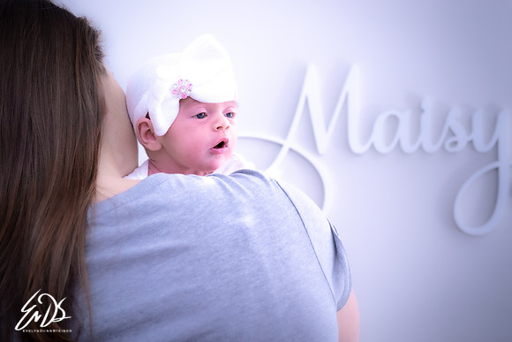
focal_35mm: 54
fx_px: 772
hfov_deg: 36.7
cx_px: 267
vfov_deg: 24.9
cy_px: 186
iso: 1600
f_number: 5.6
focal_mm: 50
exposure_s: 1/125
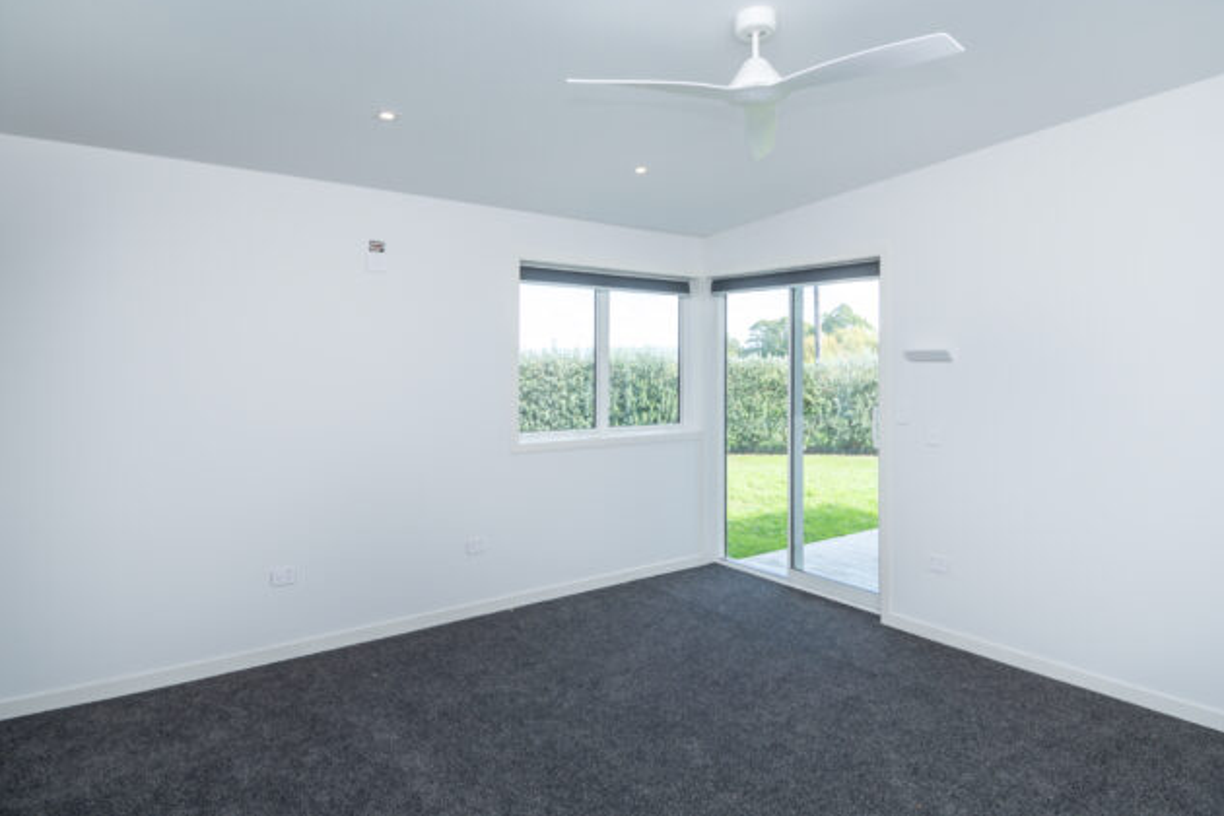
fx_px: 680
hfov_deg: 83.9
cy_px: 366
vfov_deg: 61.8
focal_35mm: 20
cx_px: 647
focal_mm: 12
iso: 100
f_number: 5
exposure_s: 1/125
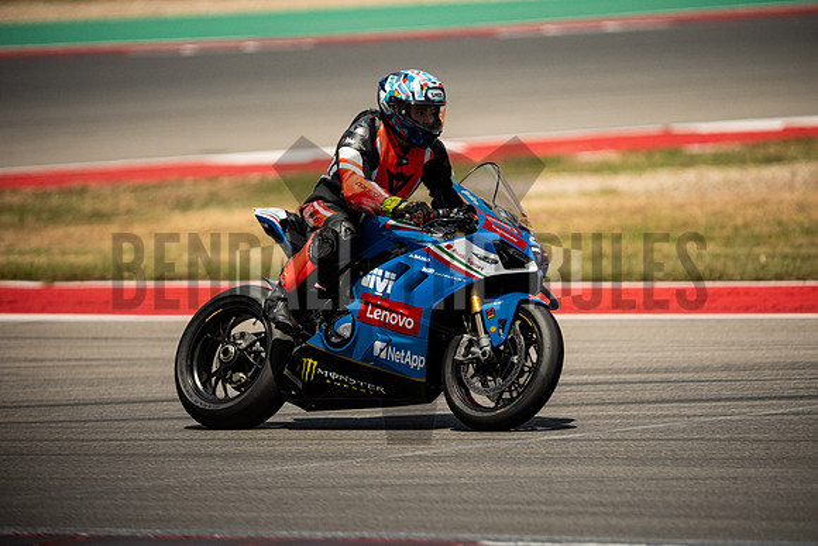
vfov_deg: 4.6
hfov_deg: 6.9
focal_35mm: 300
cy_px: 273
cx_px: 409
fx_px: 6818
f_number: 2
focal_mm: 200
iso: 1250
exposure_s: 1/2000
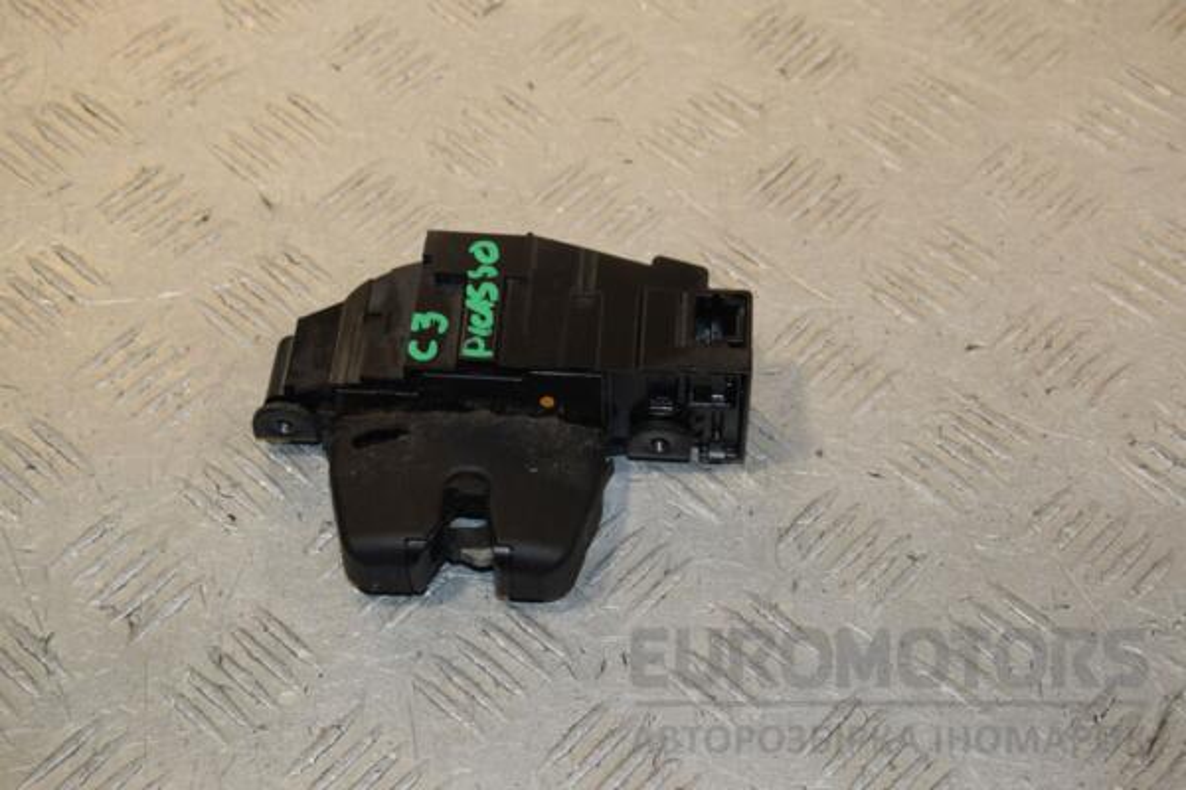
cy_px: 395
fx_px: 2471
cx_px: 593
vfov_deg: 18.2
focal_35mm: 75
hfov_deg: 27.0
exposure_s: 1/200
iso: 800
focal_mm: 50
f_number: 8
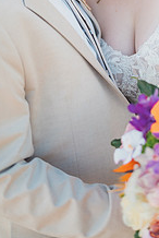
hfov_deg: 13.3
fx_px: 680
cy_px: 4
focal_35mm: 103
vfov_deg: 19.3
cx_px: 122
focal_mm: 50
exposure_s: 1/1600
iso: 125
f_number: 1.4
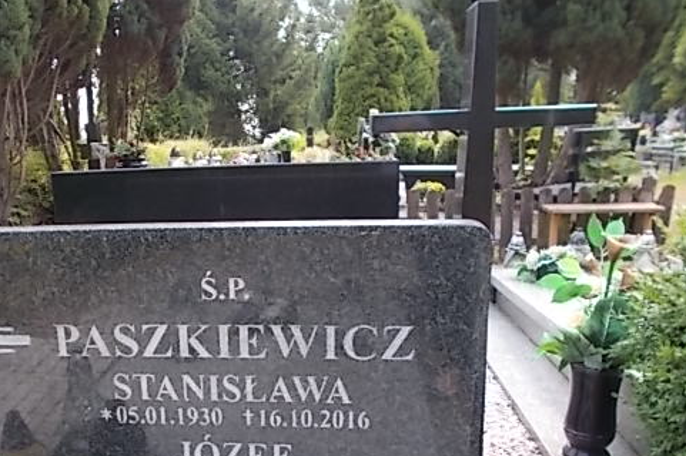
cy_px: 328
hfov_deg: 52.5
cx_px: 248
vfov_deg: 36.2
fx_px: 686
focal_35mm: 36
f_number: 3.2
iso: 80
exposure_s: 1/100
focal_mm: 4.6
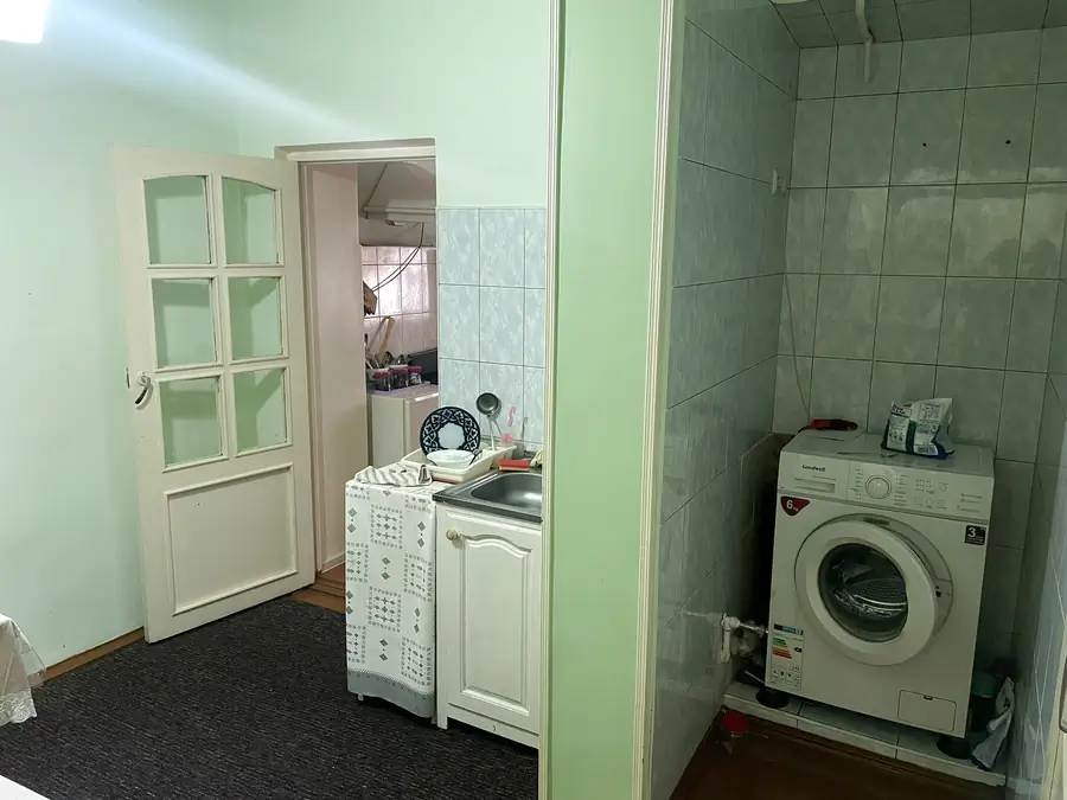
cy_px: 400
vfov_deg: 53.1
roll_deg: -0.8
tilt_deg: -10.8
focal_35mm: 26
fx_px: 801
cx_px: 534
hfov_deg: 67.3
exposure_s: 1/50
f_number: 1.6
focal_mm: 4.2
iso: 320
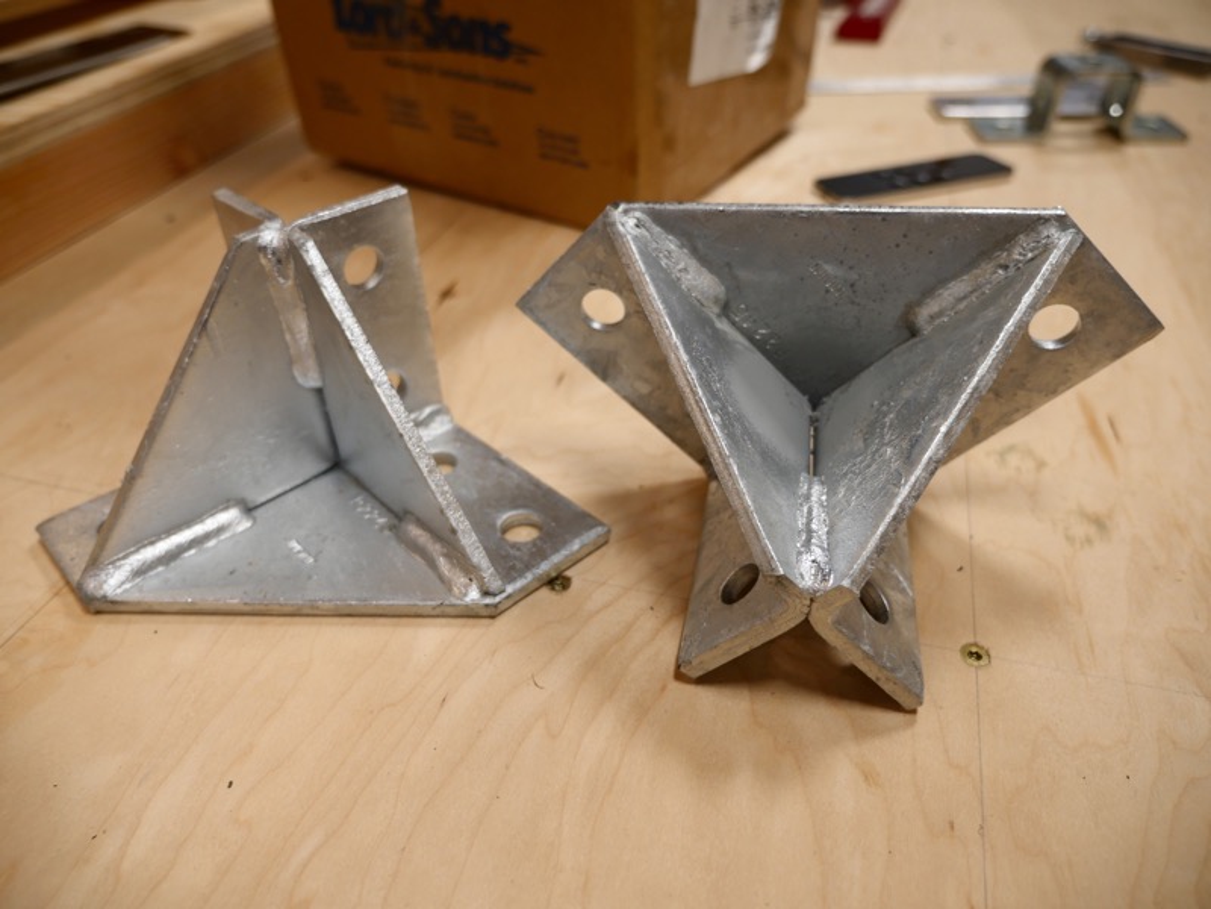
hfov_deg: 71.6
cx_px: 606
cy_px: 454
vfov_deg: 56.8
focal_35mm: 24
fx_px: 840
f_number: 2.8
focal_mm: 12
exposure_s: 1/125
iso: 200
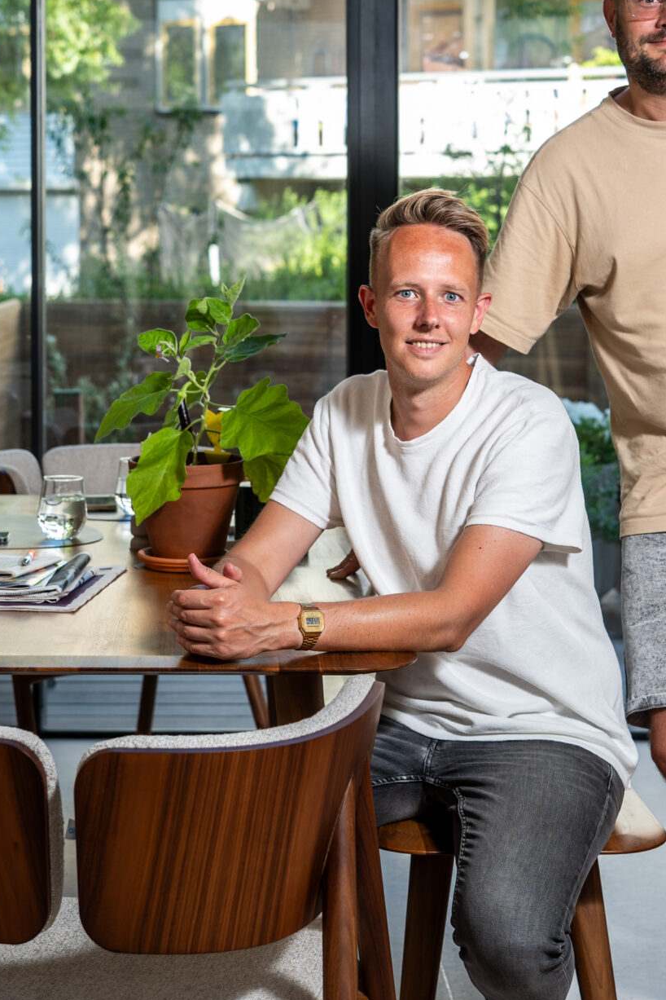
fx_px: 2026
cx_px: 385
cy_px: 319
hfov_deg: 18.7
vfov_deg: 27.5
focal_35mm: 73
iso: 100
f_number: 3.2
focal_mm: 35
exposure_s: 1/160
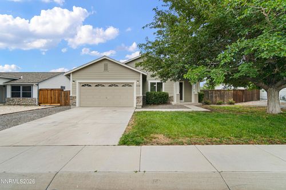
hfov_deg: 100.4
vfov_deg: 77.3
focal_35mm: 15
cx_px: 143
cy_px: 95
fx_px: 119
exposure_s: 1/13
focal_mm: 10
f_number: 8
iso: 100
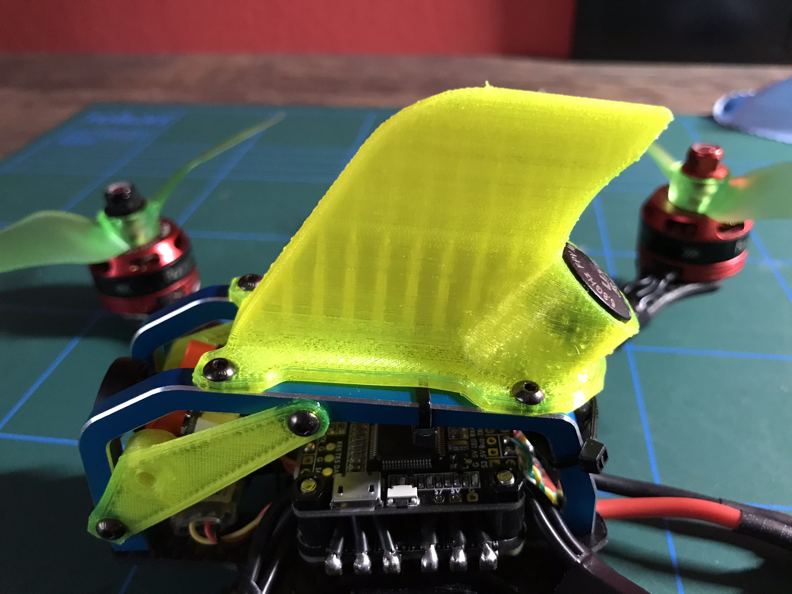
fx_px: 641
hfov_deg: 63.4
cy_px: 297
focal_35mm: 28
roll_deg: +2.2
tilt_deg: -32.8
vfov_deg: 49.7
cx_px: 396
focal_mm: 3.99
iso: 100
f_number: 1.8
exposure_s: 1/13
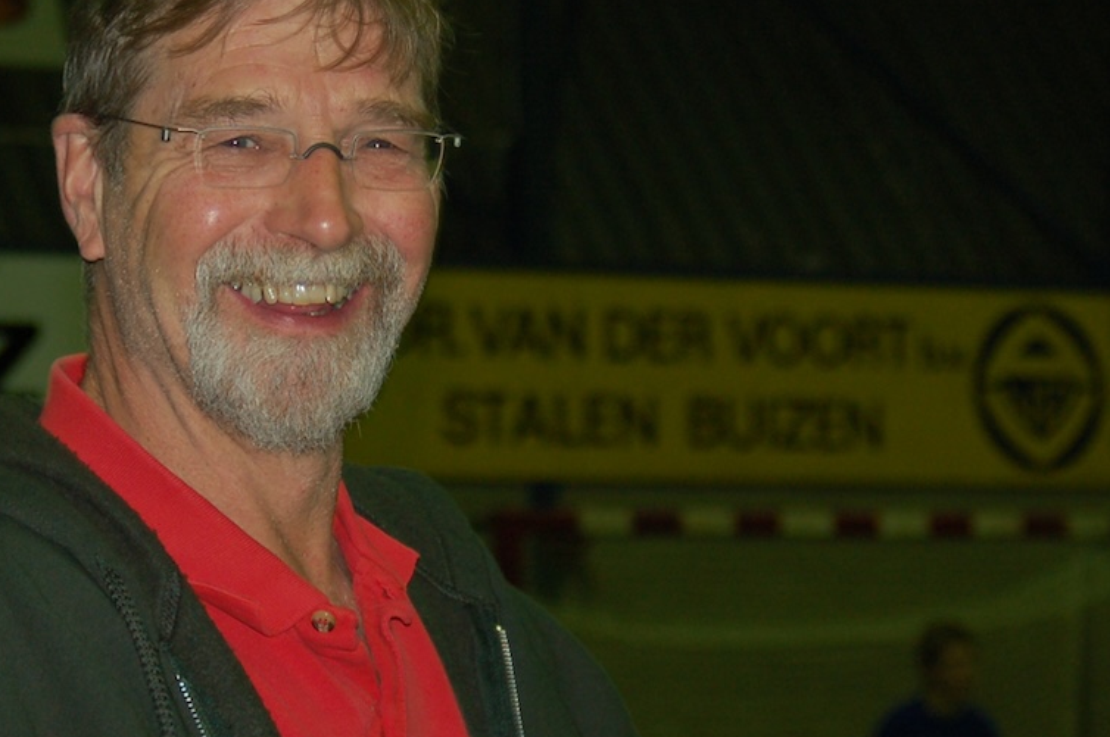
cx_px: 427
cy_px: 221
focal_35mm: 179
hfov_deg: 11.5
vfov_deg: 7.6
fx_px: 5513
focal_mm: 60
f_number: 4.8
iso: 400
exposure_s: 1/60
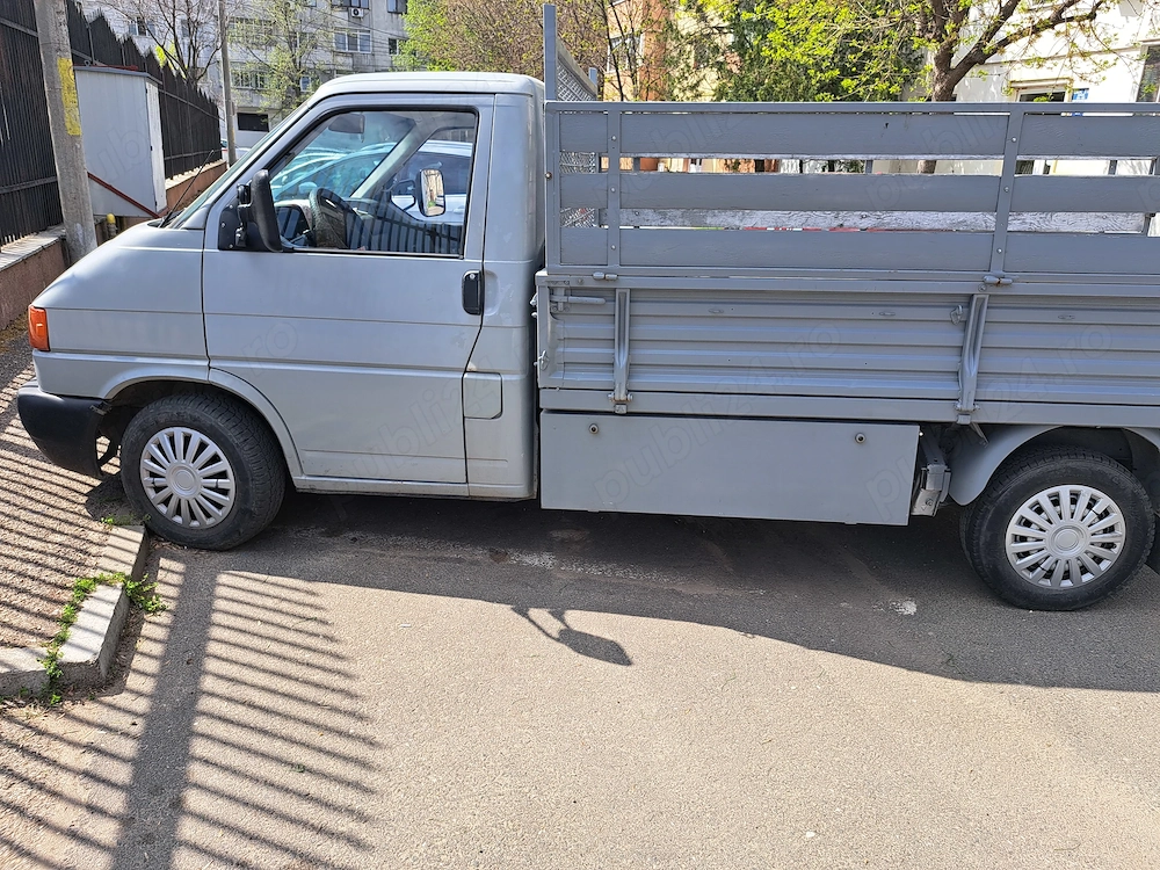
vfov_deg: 56.8
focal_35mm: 24
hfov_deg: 71.6
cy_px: 435
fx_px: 804
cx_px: 580
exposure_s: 1/630
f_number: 1.8
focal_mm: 5.23
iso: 50
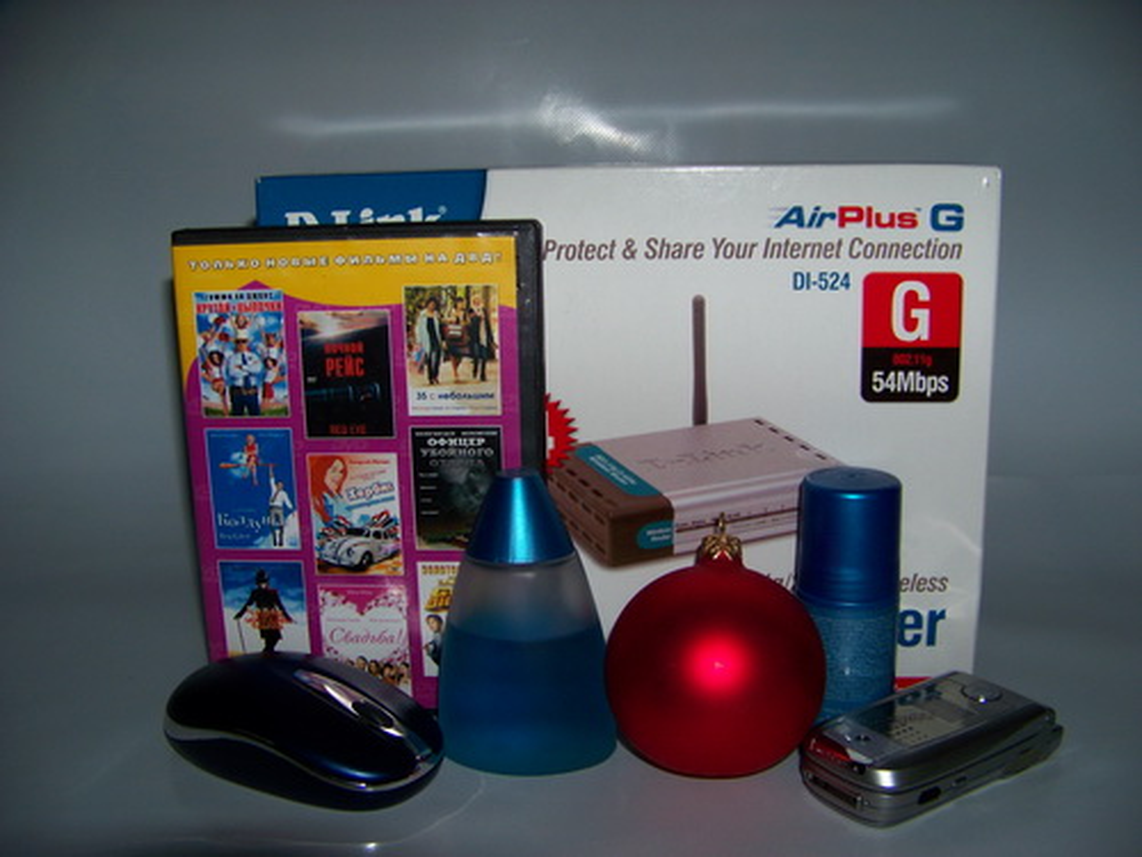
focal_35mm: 36
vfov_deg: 39.7
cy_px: 428
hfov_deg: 51.4
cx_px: 571
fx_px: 1188
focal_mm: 5.85
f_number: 2.8
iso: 100
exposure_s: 1/30
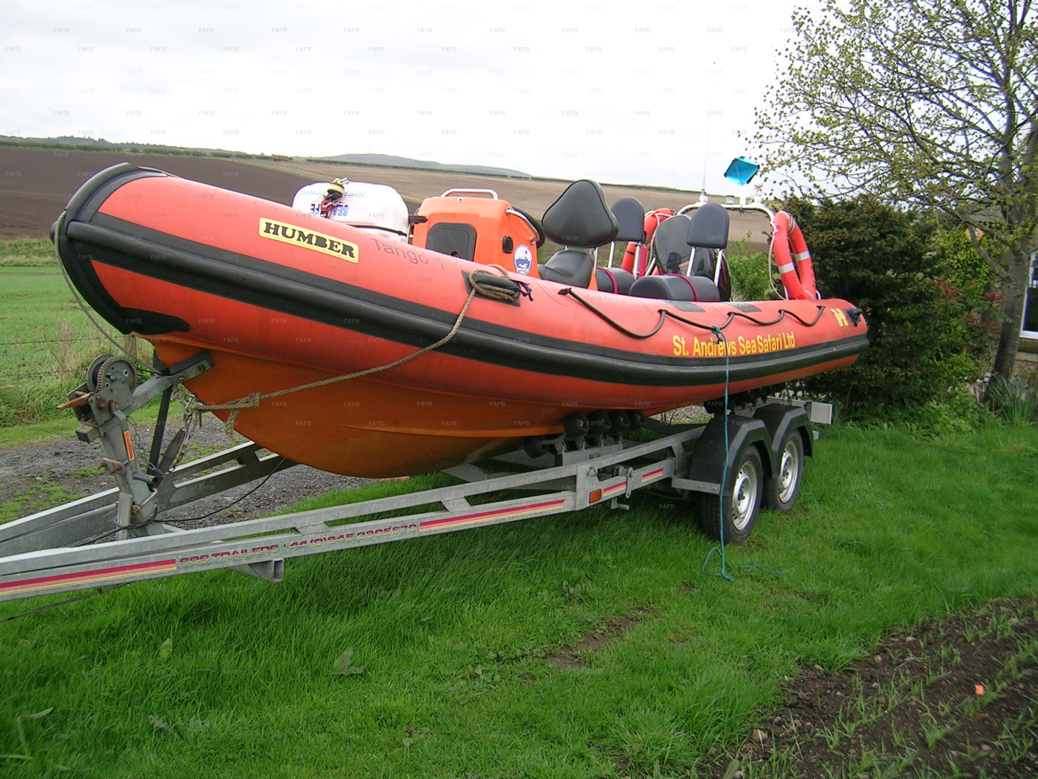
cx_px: 519
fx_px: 1050
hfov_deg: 52.6
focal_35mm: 35
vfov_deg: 40.7
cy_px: 390
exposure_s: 1/371
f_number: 2.8
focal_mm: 5.4
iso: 50
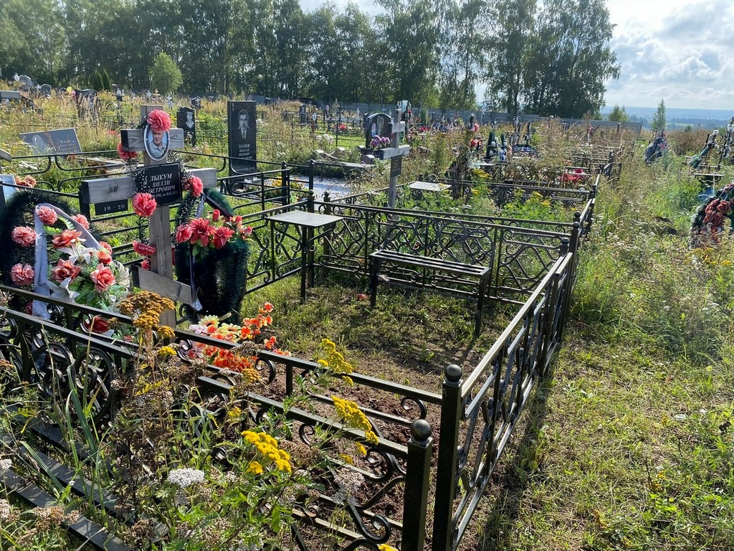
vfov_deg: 53.1
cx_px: 367
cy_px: 276
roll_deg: -0.7
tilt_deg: -20.0
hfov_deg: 67.3
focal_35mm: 26
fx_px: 551
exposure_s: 1/1170
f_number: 1.8
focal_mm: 4.25
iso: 32
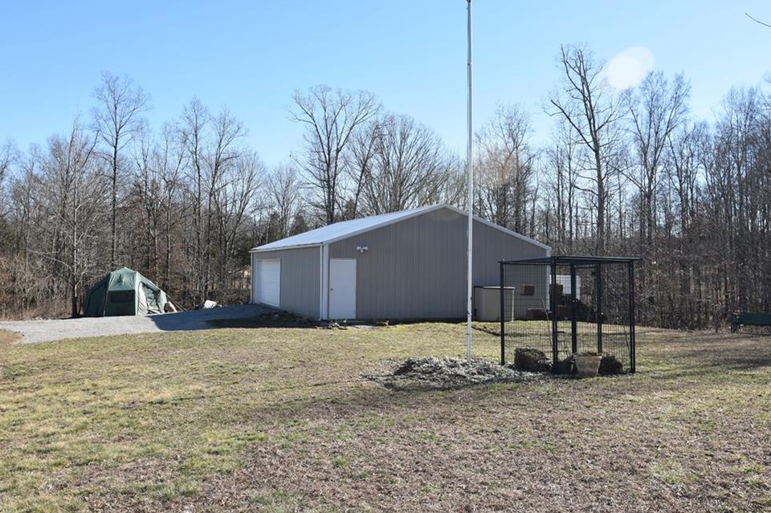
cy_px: 242
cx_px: 372
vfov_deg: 41.1
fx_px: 685
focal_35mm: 32
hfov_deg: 58.7
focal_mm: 20
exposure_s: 1/200
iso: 100
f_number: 7.1
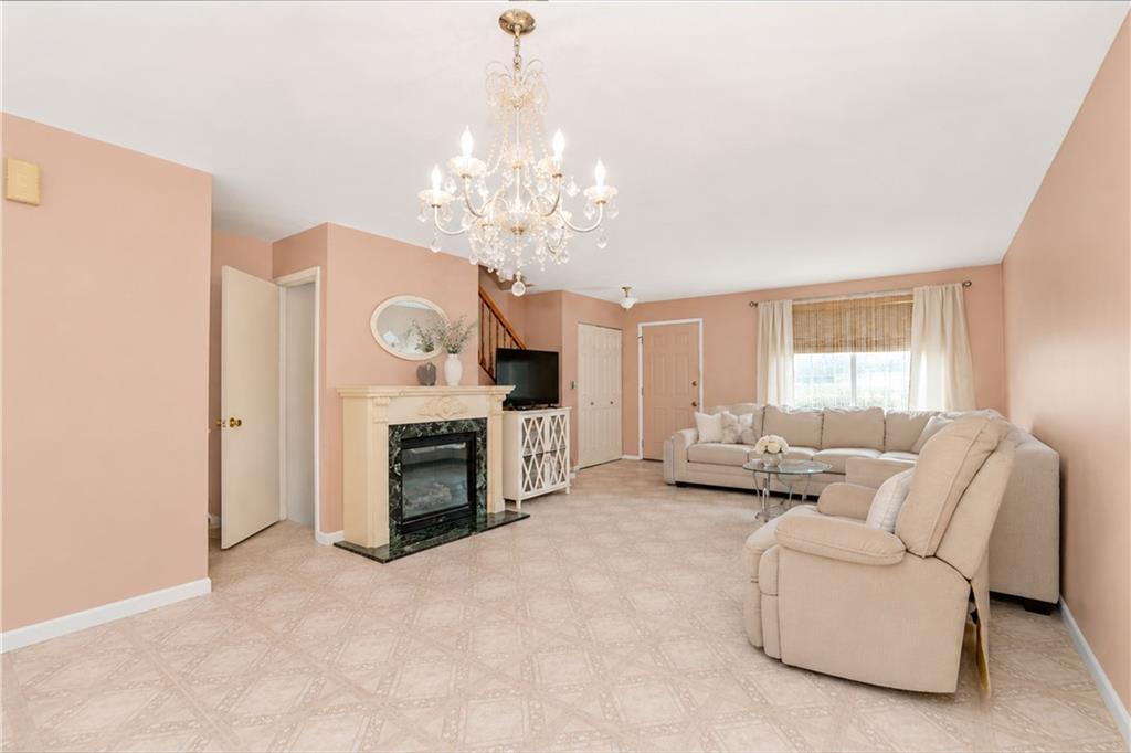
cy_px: 376
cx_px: 566
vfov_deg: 72.0
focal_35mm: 16
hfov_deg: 95.0
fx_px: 518
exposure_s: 1/20
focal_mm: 16.5
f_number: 4
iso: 64
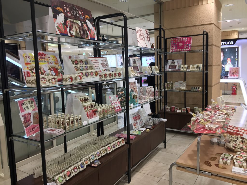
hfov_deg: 61.7
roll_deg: +1.3
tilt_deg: -6.6
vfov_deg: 48.2
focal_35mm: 29
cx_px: 124
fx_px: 207
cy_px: 92
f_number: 2.2
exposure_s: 1/50
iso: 32
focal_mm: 4.15
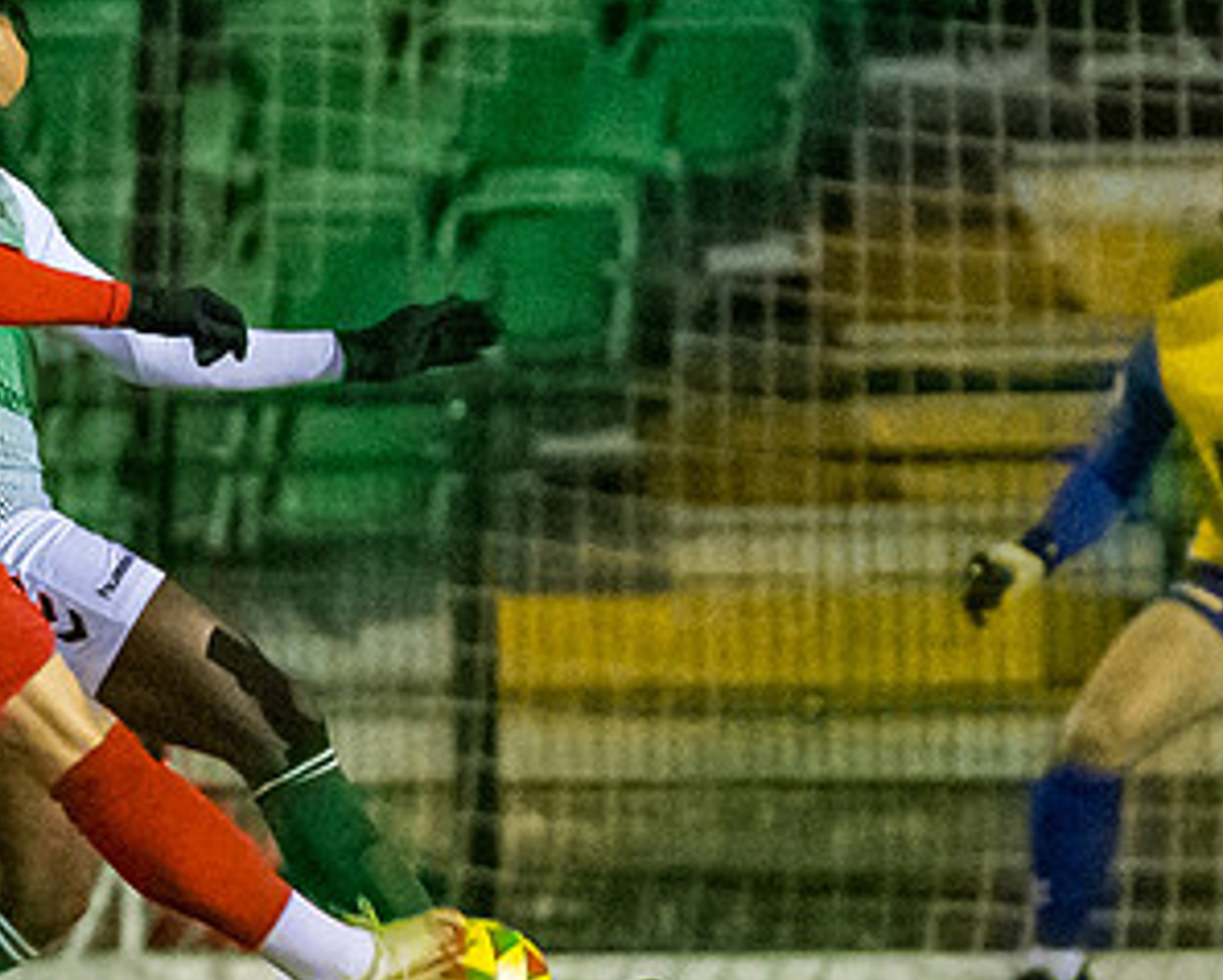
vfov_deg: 1.2
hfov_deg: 1.5
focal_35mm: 1325
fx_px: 47991
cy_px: 359
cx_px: -477
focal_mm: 270
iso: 6400
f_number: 3.2
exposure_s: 1/800
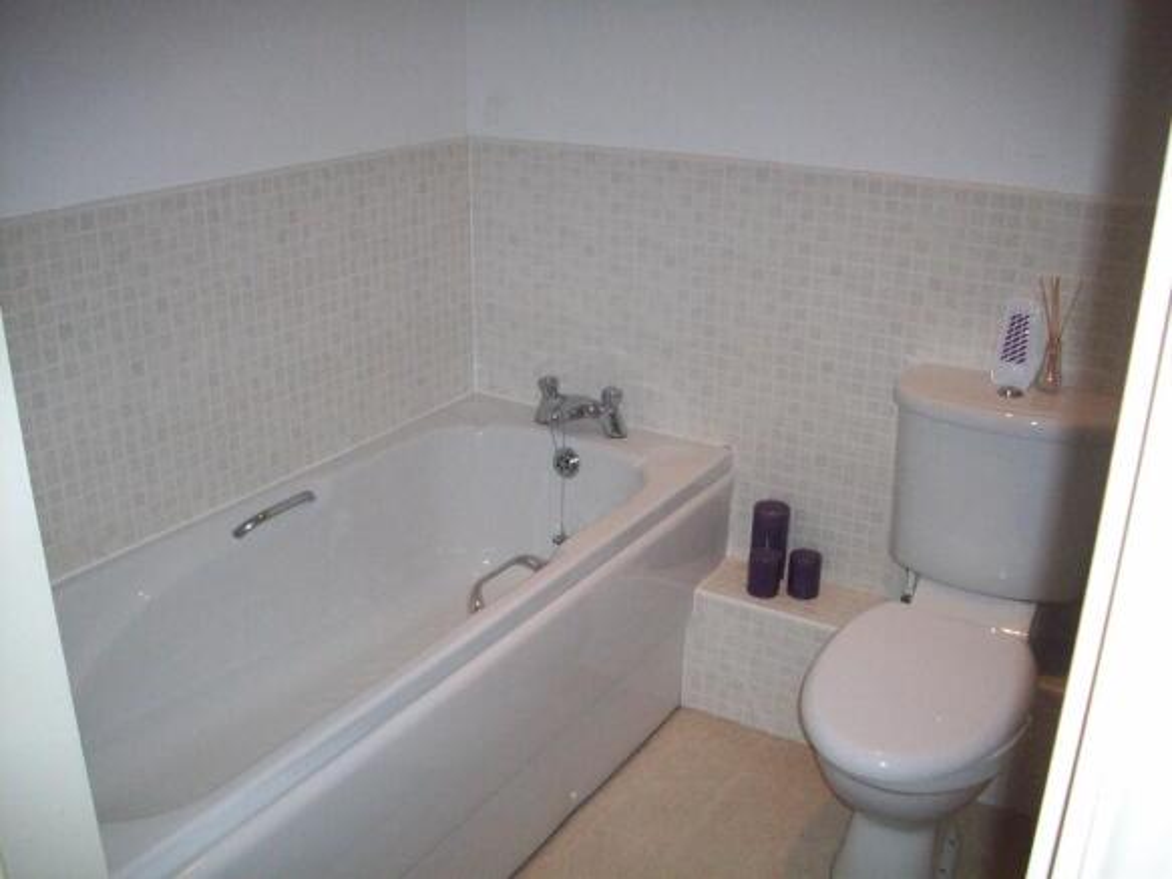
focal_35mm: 37
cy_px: 440
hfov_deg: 50.1
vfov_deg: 38.7
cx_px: 586
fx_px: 1252
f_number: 2.8
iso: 160
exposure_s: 1/45
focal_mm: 6.2
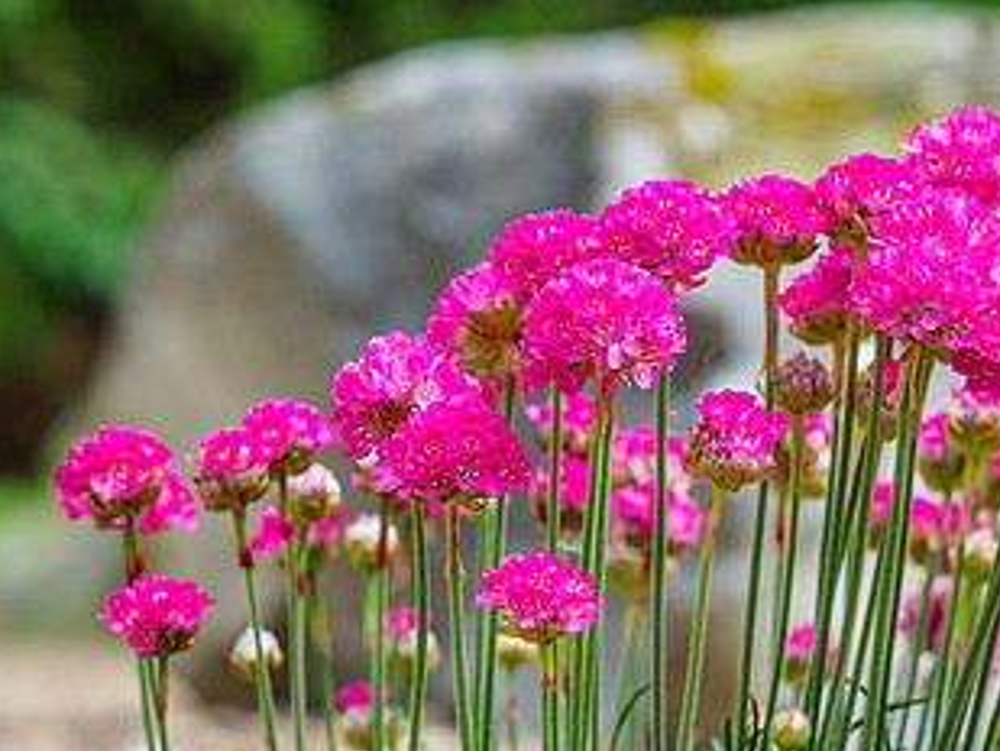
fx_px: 6185
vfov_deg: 6.9
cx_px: 822
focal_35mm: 214
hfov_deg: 9.2
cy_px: 652
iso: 200
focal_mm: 57
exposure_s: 1/640
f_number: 4
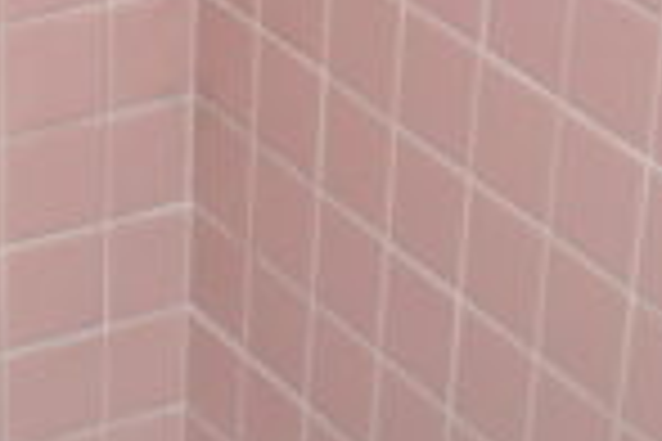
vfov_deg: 7.7
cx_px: -81
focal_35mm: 175
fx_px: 3218
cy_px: 646
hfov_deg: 11.6
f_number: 1.8
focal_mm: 10.4
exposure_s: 1/30
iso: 125
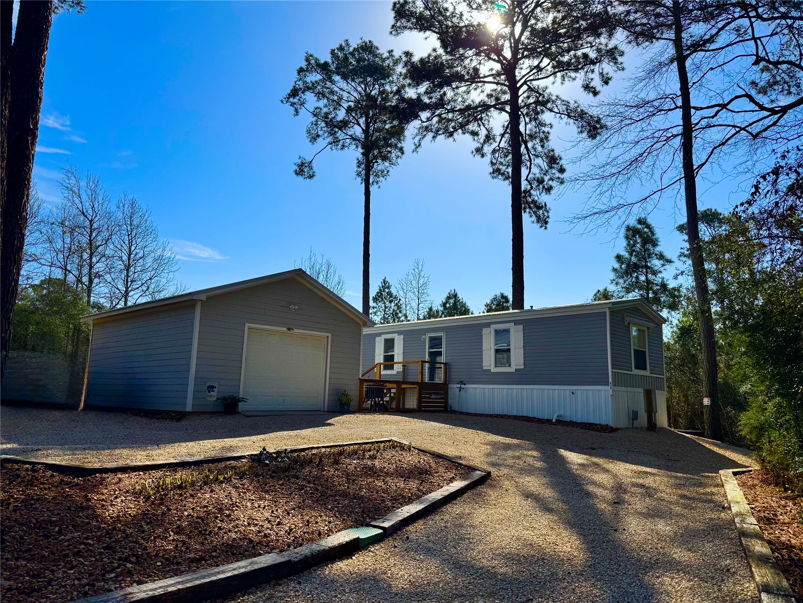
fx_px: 557
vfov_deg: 56.8
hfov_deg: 71.6
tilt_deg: +9.5
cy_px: 302
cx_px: 402
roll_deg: -1.3
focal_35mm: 24
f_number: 1.78
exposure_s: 1/12346
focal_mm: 6.76
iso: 80
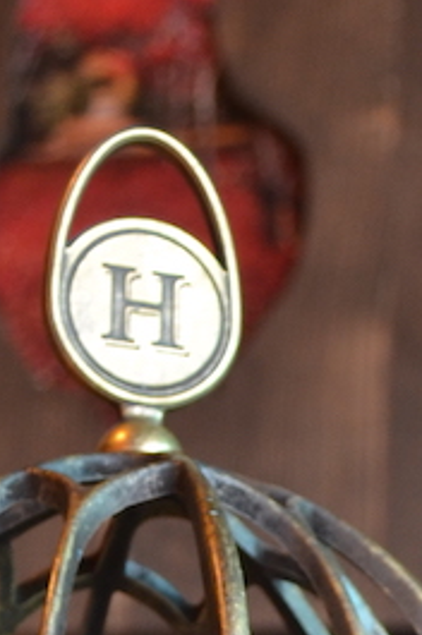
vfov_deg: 10.3
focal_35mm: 188
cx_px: 355
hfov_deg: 7.3
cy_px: 1181
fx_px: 3314
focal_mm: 22
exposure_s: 1/15
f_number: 4
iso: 400
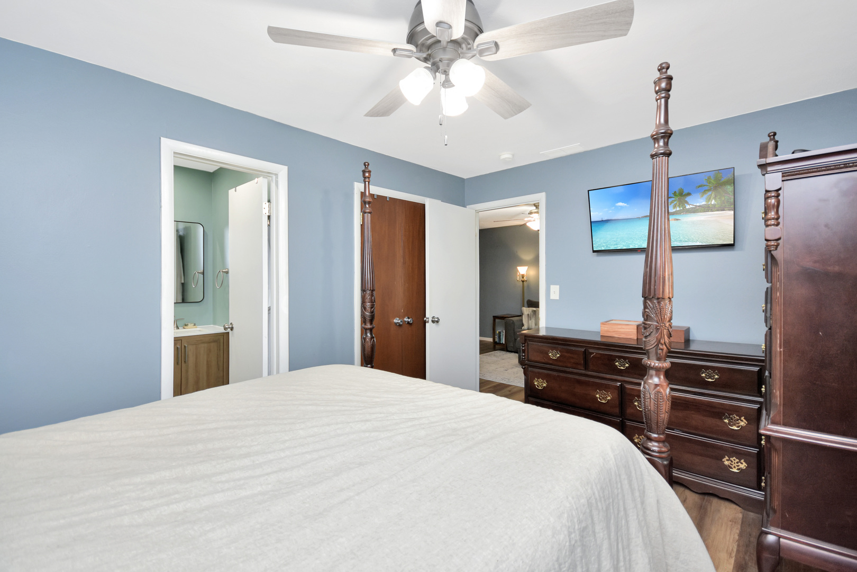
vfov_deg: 77.3
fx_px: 357
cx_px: 428
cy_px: 286
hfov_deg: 100.4
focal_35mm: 15
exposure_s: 1/60
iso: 320
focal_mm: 10
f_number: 4
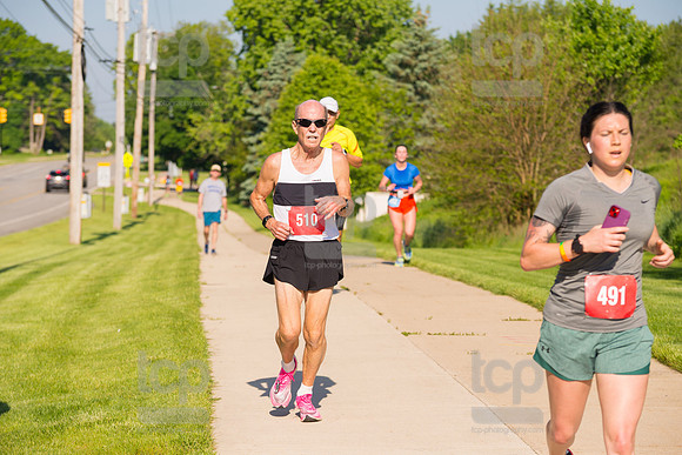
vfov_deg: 11.4
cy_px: 228
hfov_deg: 17.1
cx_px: 341
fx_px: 2274
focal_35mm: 120
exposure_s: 1/2000
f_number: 5.6
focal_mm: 120
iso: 400
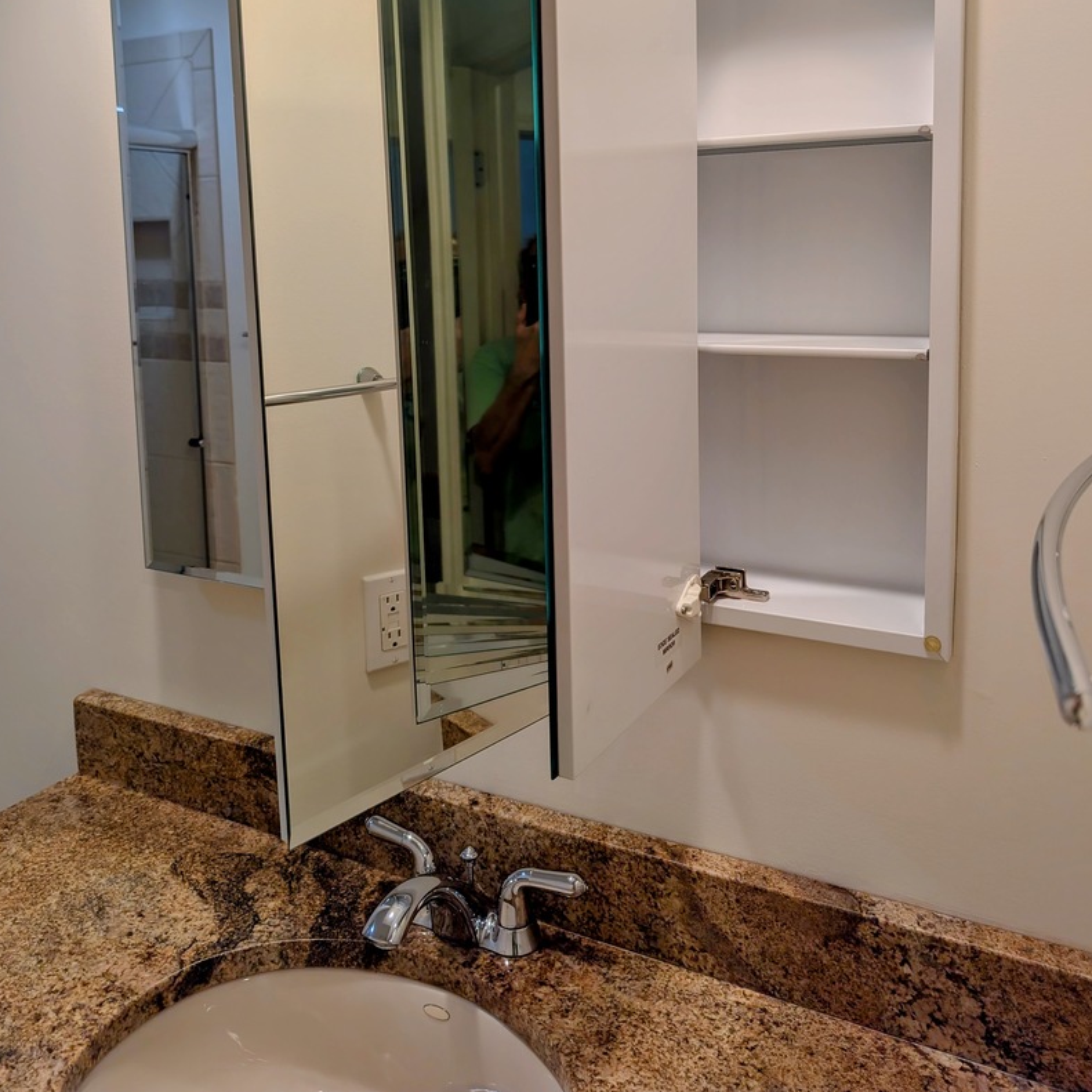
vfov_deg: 54.4
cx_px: 552
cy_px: 356
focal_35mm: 29
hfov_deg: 55.6
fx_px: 1035
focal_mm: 6.9
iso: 27
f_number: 1.68
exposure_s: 1/40
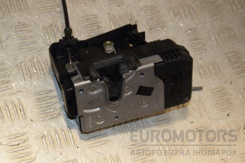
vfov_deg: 17.5
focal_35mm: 78
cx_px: 122
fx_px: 531
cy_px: 82
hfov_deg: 26.0
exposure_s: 1/200
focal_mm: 52
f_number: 6.3
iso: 800
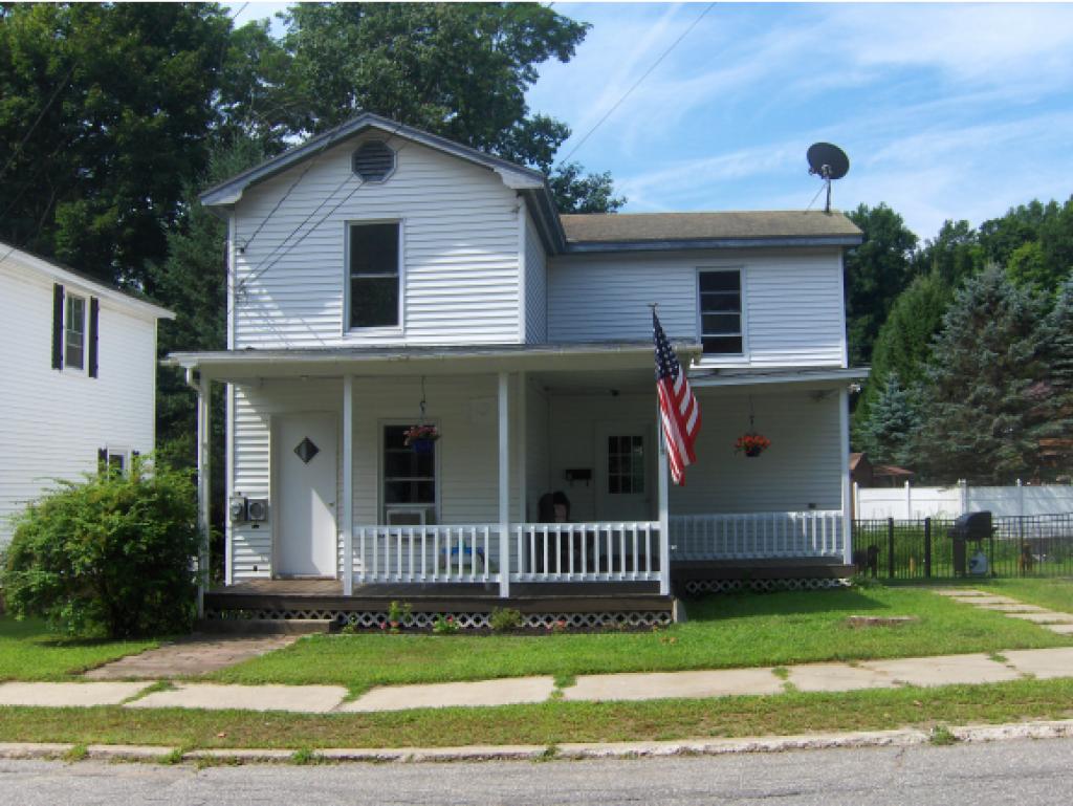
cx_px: 536
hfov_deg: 52.6
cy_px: 403
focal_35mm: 35
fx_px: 1085
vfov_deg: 40.7
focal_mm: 7.5
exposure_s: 1/424
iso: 100
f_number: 5.5
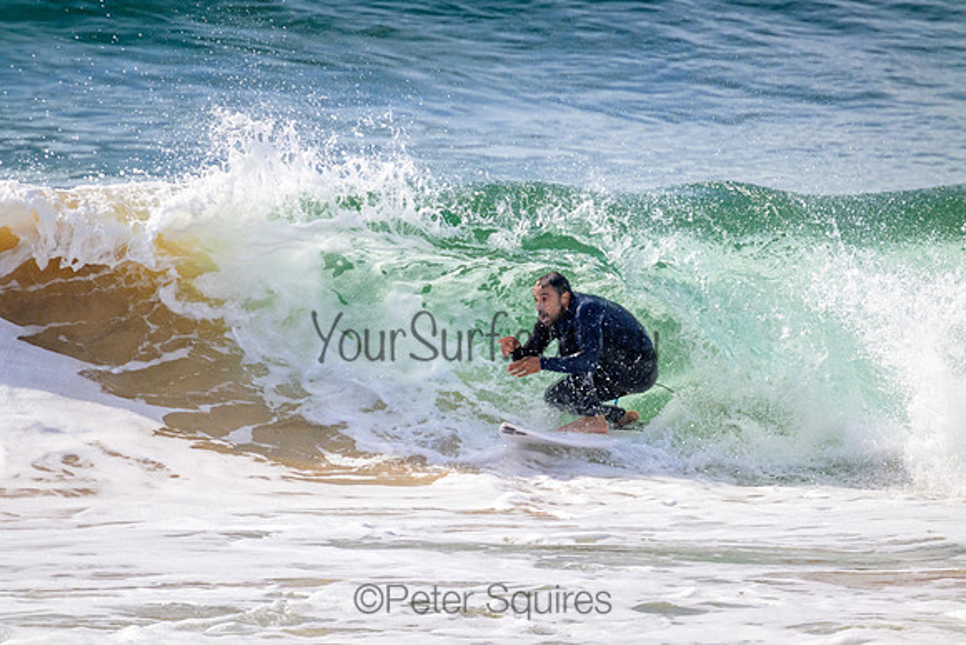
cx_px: 483
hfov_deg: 2.6
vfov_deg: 1.7
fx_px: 21471
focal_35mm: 800
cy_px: 322
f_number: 11
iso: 1000
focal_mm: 800
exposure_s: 1/2000
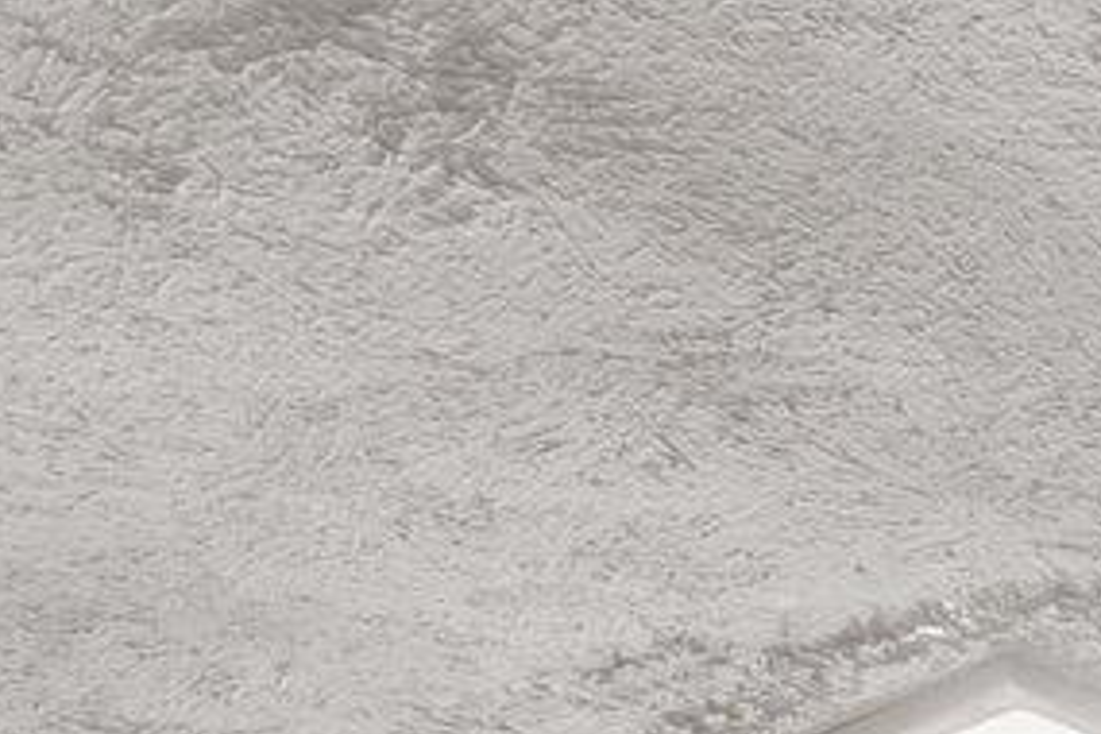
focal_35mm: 115
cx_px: 1650
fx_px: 3517
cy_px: 2351
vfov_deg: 9.1
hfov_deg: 16.3
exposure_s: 1/10
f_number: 8
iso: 1250
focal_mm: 16
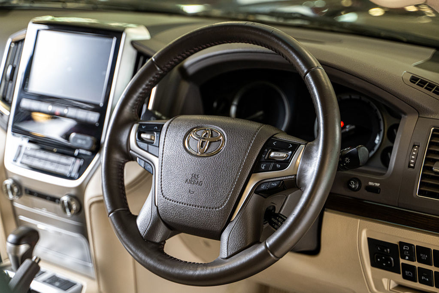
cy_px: 146
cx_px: 220
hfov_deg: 34.5
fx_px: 707
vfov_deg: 23.4
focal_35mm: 58
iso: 1600
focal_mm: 58
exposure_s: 1/125
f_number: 2.8
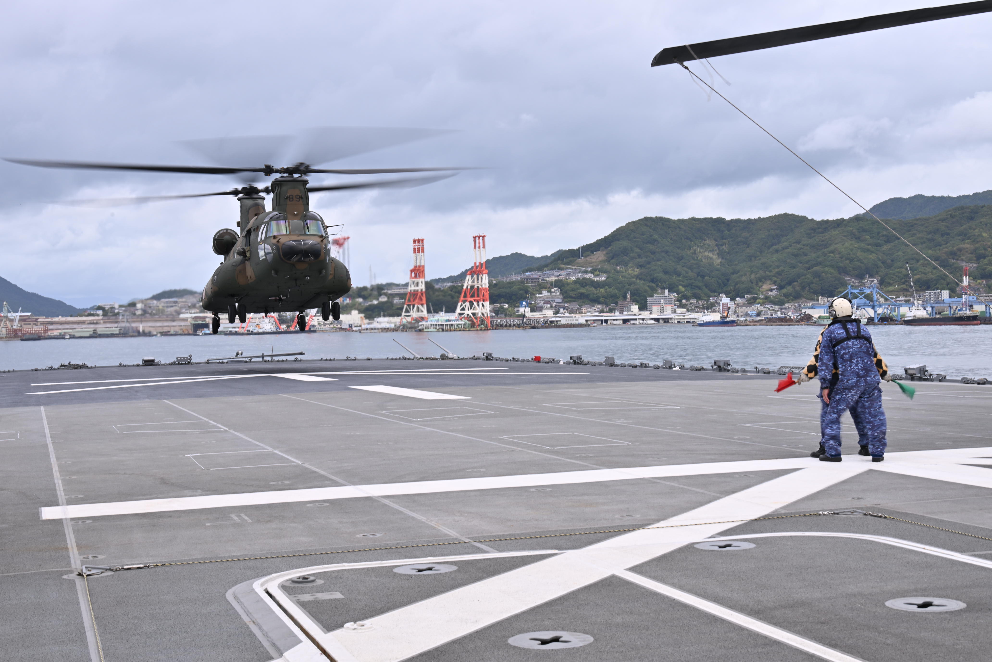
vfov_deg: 25.5
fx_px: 1460
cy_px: 331
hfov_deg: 37.5
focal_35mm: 53
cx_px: 496
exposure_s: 1/50
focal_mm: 53
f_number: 16
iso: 100
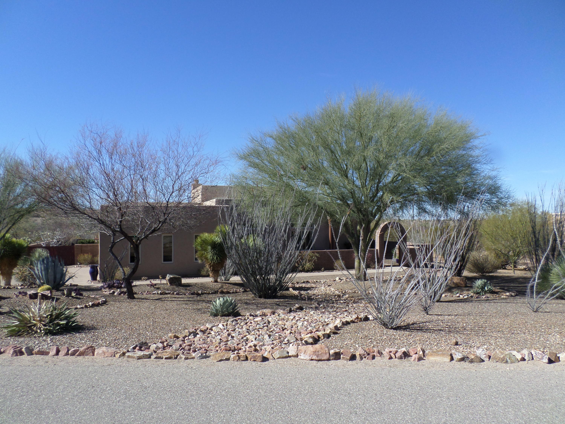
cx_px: 282
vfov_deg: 54.9
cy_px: 212
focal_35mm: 25
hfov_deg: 69.4
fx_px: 408
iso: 80
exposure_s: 1/1500
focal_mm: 4.5
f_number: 2.5
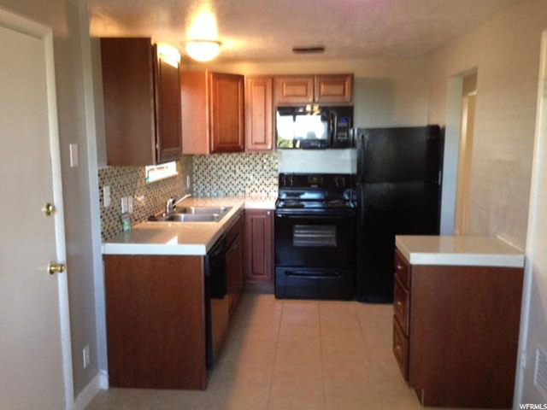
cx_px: 274
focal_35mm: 33
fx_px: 521
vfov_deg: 42.9
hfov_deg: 55.4
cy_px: 205
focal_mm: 4.12
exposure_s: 1/20
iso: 200
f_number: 2.4
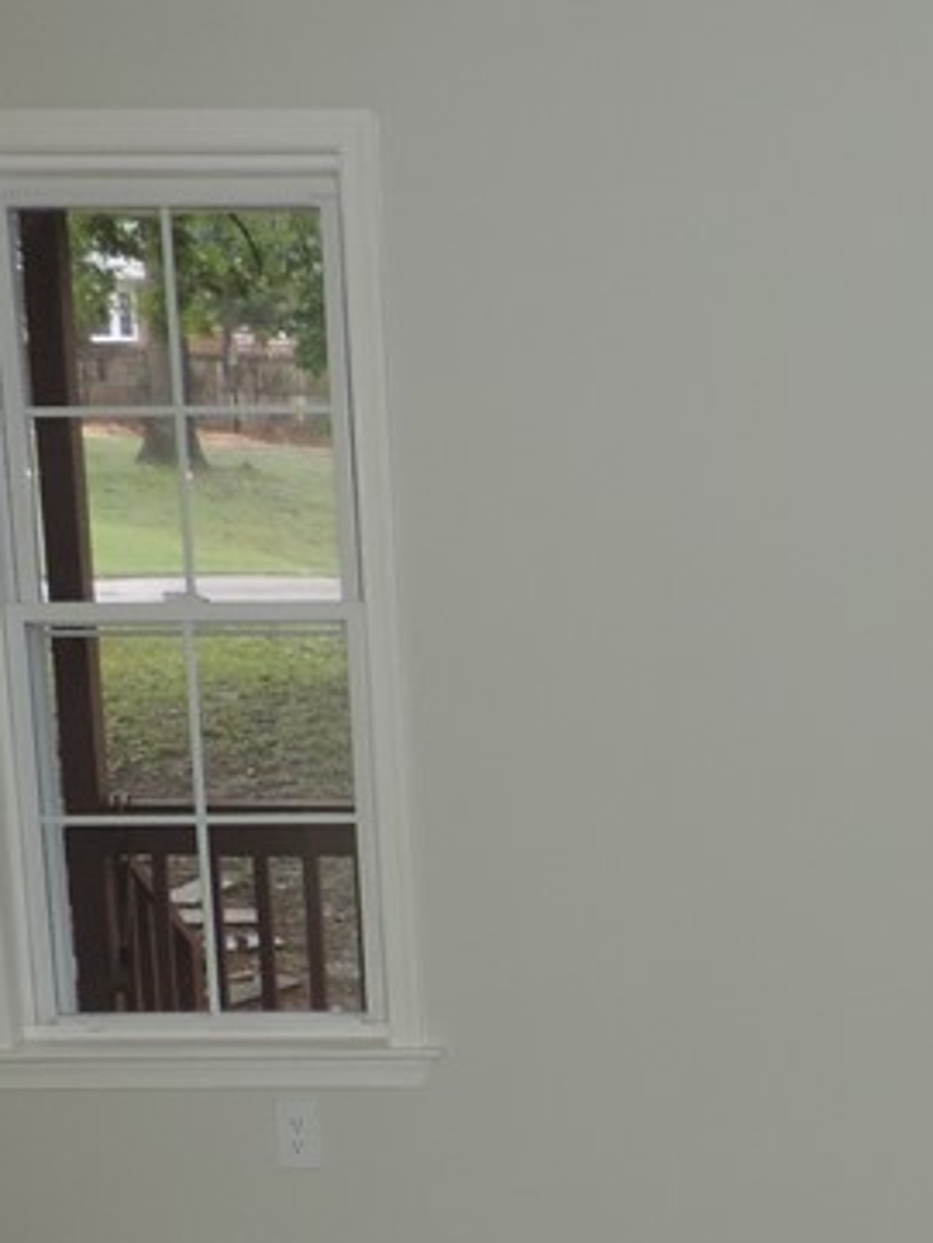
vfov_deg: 28.0
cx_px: 1064
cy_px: 988
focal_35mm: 68
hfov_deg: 20.5
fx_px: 2442
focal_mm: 4.3
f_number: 3
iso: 200
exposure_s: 1/30
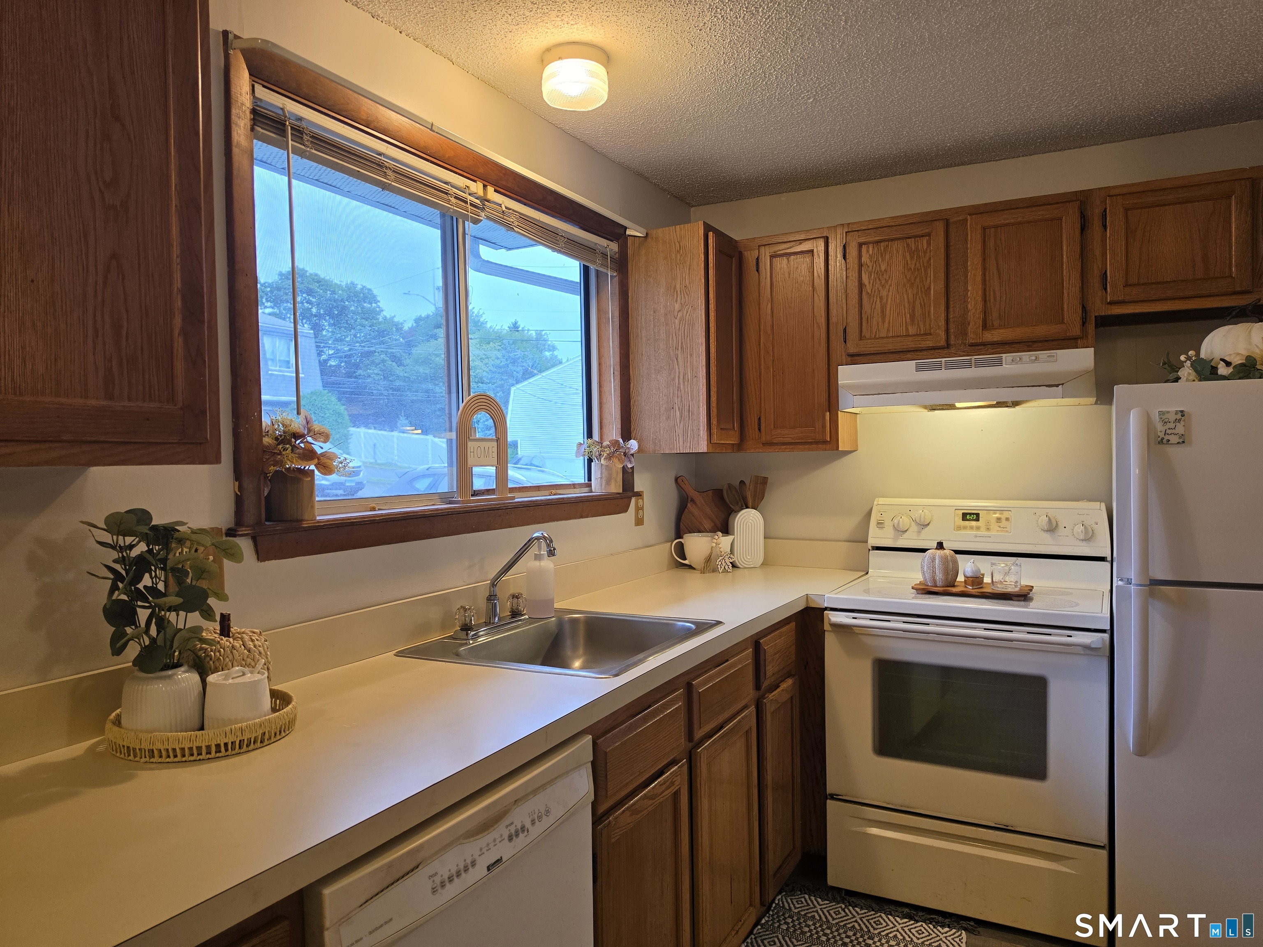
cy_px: 474
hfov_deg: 73.9
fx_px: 839
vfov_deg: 58.9
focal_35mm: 23
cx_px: 632
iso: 100
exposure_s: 1/120
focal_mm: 6.5
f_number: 1.4
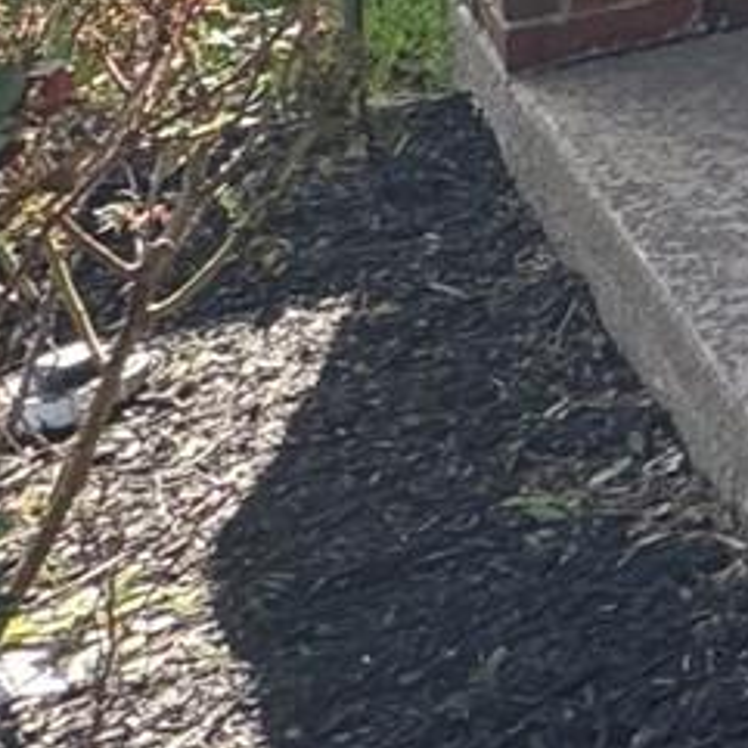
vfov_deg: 14.1
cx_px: 2753
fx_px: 2567
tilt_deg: -3.6
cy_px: -711
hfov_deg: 9.0
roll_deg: -1.3
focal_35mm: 105
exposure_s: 1/182
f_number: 2.2
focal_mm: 2.22
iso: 40
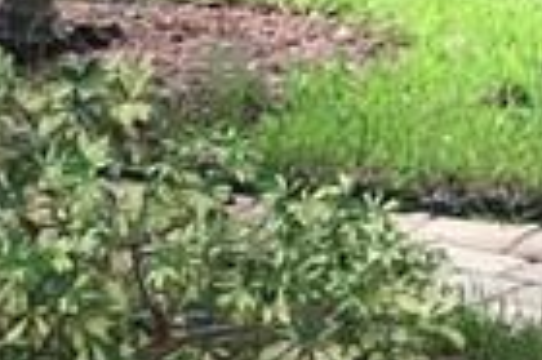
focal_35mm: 221
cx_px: 461
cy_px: 105
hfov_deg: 9.3
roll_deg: -2.8
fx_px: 3323
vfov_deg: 6.2
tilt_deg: -9.9
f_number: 2.2
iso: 25
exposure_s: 1/178
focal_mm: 4.15
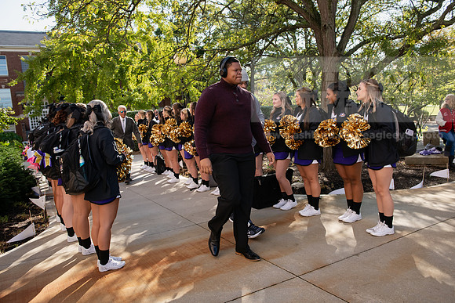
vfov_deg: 46.4
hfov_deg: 65.5
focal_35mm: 28
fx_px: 354
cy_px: 152
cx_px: 228
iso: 400
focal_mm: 28
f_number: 5.6
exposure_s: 1/500
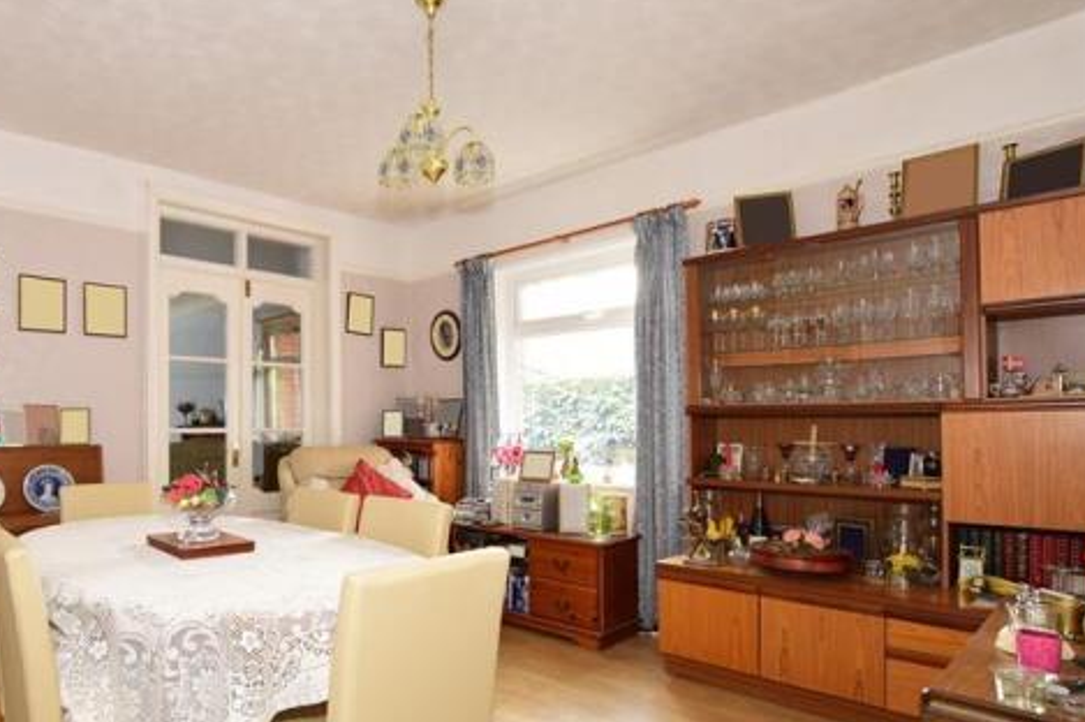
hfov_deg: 78.4
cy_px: 415
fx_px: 632
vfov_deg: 59.1
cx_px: 356
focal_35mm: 21
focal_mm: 10
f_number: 5.6
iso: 400
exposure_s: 1/8
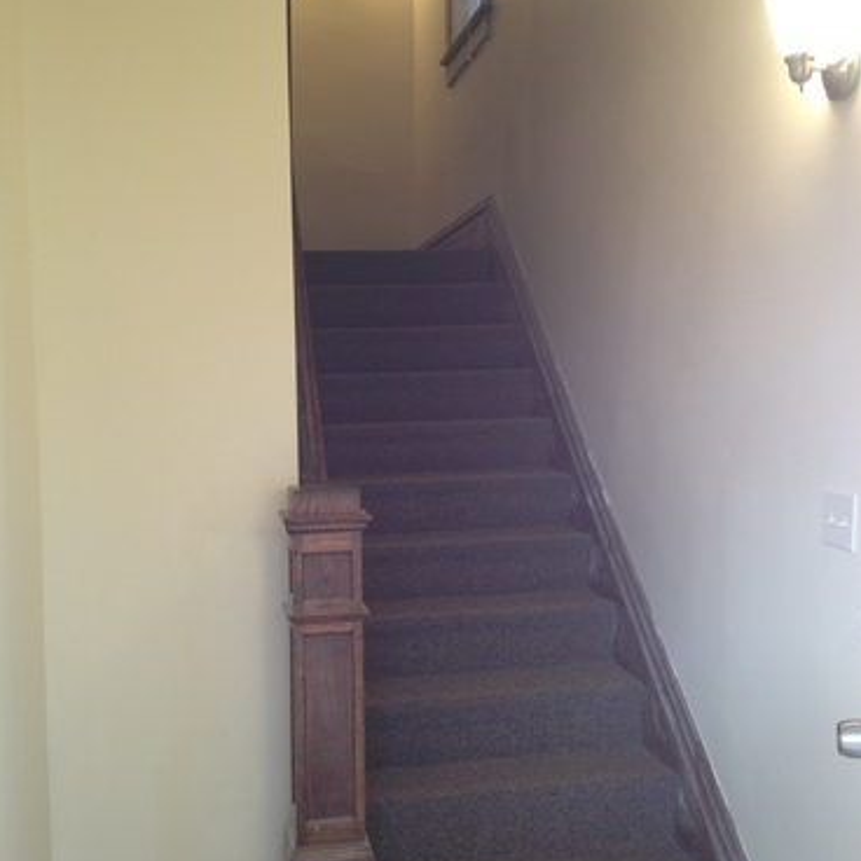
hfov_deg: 40.0
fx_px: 1182
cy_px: 461
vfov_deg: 40.0
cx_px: 429
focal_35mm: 42
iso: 64
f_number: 2.4
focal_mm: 4.28
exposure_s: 1/24
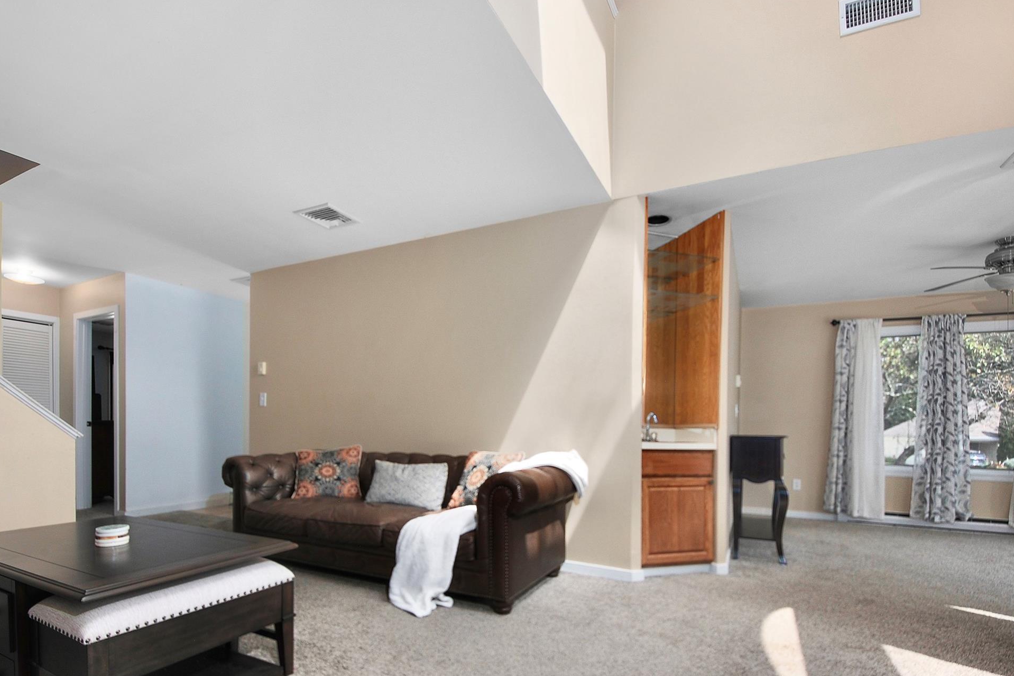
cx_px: 479
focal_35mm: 16
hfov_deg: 96.6
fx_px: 451
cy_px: 337
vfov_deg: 73.8
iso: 200
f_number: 14
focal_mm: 10
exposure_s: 1/100
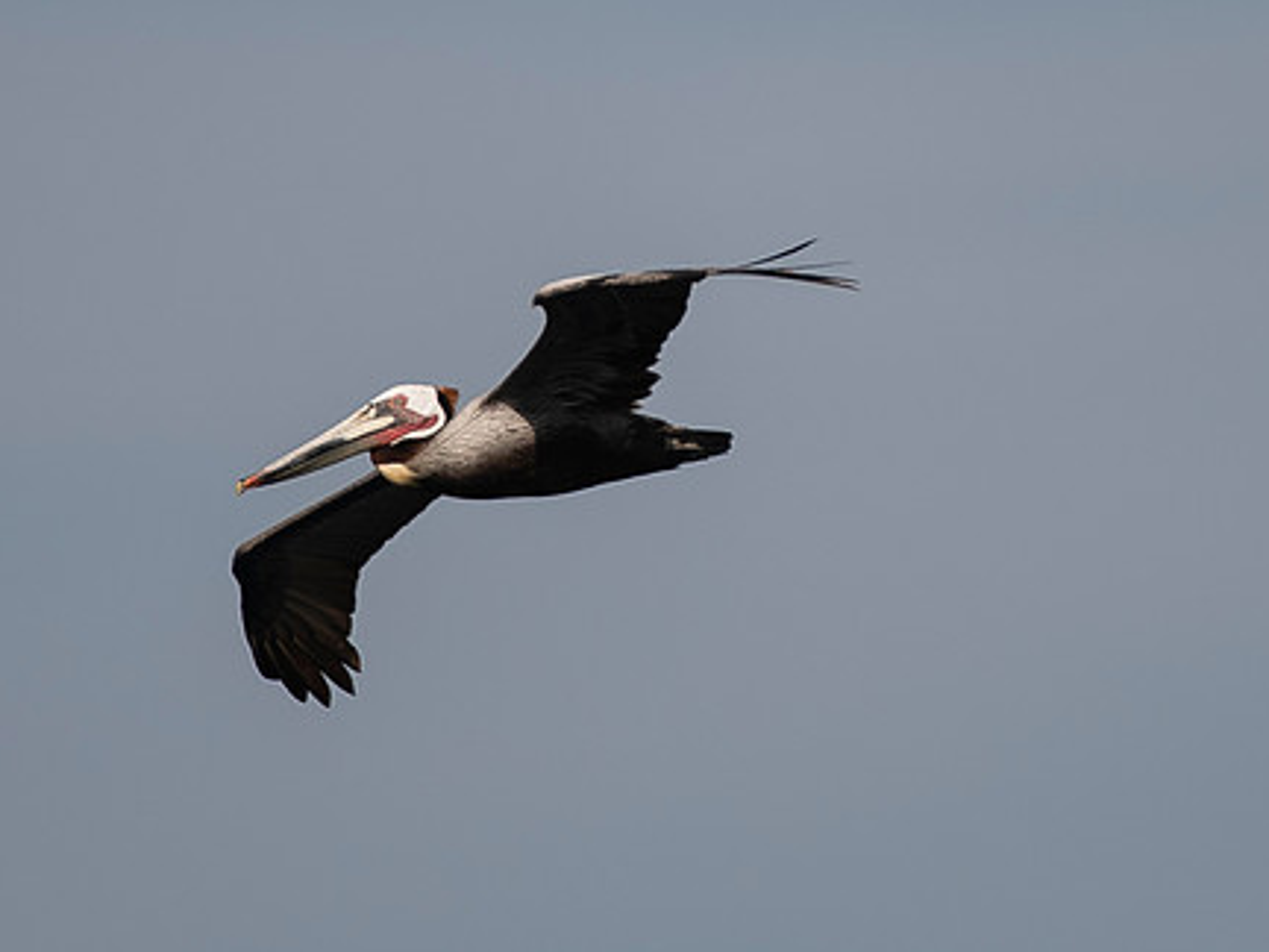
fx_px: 29511
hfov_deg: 2.5
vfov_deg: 1.8
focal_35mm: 805
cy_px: 139
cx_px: 735
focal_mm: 200
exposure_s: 1/2000
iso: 100
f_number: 2.8
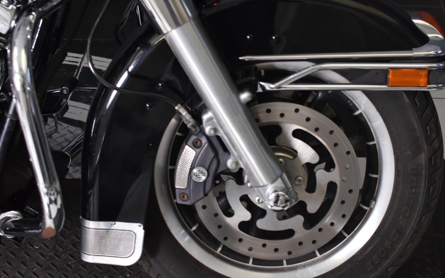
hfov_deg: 31.2
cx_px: 245
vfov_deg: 19.8
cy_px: 134
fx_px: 796
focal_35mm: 66
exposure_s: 1/160
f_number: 4.5
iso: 800
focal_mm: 35
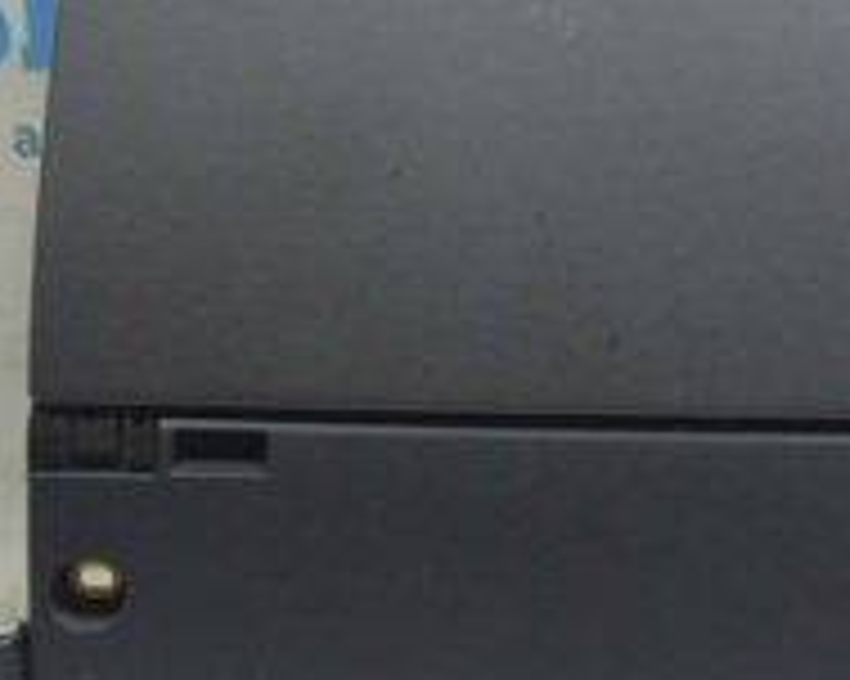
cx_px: 747
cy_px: 376
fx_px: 2640
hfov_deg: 18.0
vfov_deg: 14.7
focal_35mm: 105
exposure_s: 1/20
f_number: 5.6
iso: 400
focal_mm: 22
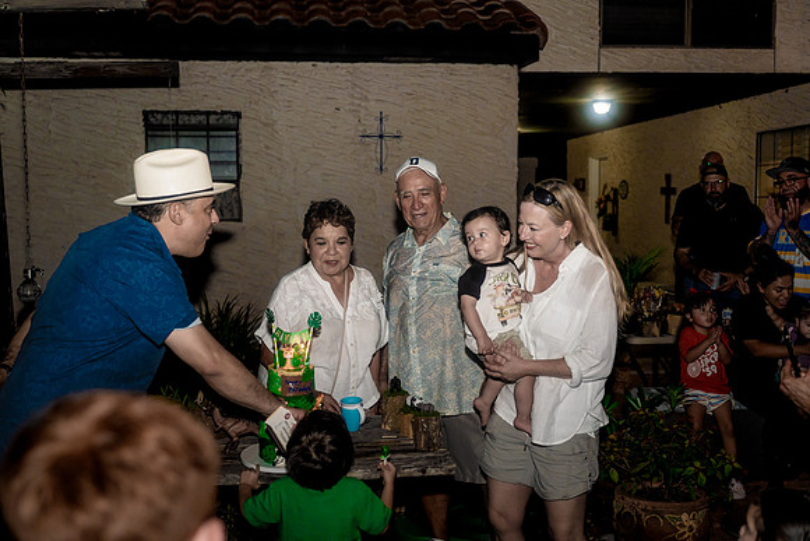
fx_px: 878
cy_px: 270
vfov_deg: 34.2
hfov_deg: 49.5
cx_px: 405
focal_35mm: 39
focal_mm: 39
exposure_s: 1/200
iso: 2000
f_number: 3.2
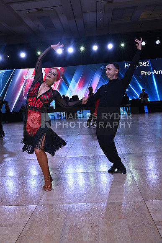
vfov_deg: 54.4
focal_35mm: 35
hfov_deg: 37.9
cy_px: 122
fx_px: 236
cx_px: 81
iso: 1250
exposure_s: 1/200
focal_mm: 35
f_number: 14
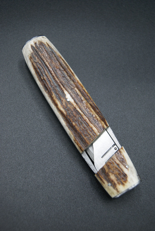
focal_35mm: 52
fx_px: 338
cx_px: 78
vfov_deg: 37.8
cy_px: 116
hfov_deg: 25.8
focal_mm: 35
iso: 100
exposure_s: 1/60
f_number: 4.5
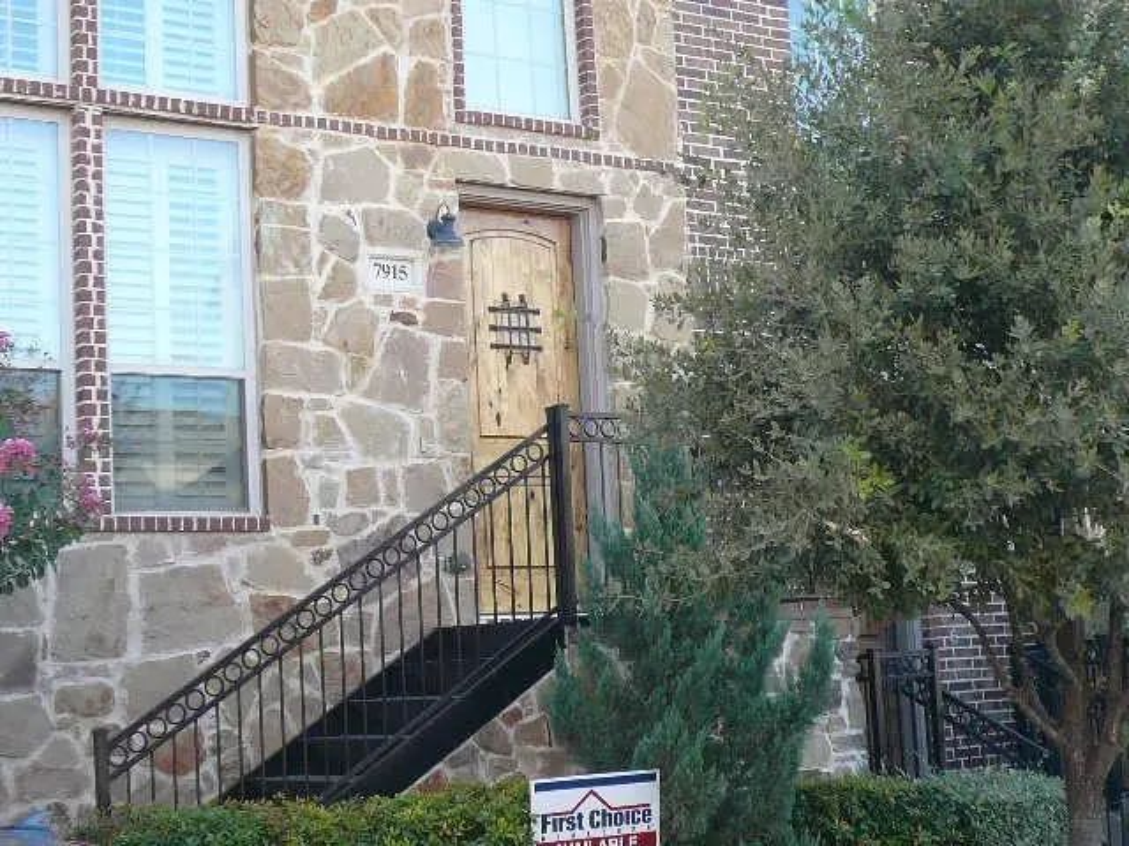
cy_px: 423
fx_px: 2087
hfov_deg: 30.3
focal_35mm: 64
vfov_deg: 22.9
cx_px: 564
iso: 100
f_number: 3.3
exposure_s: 1/125
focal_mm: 6.9
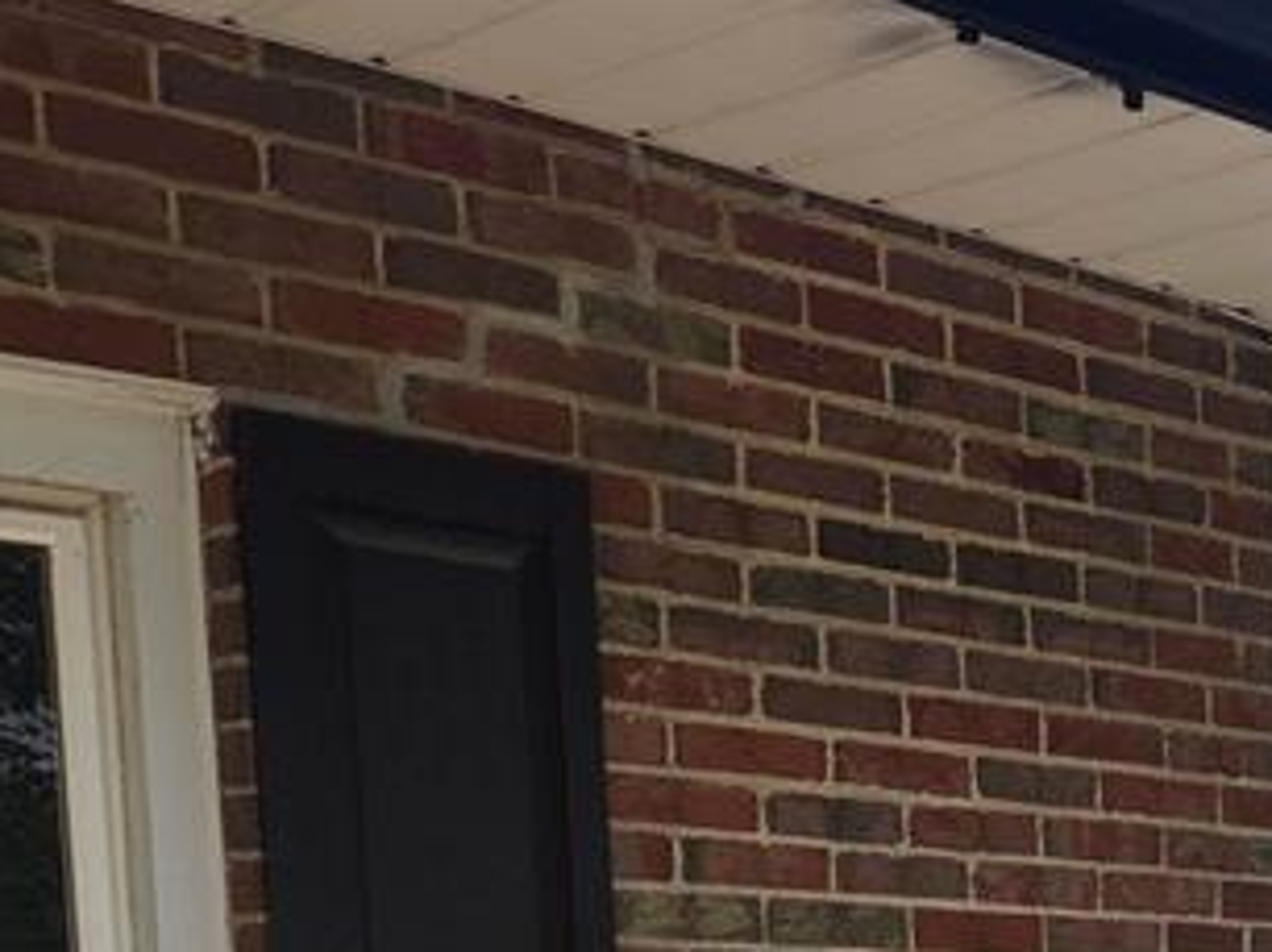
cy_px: 1389
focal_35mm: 77
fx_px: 2827
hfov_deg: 21.8
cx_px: 1821
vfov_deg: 17.4
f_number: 1.8
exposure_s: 1/4274
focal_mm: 5.4
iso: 80
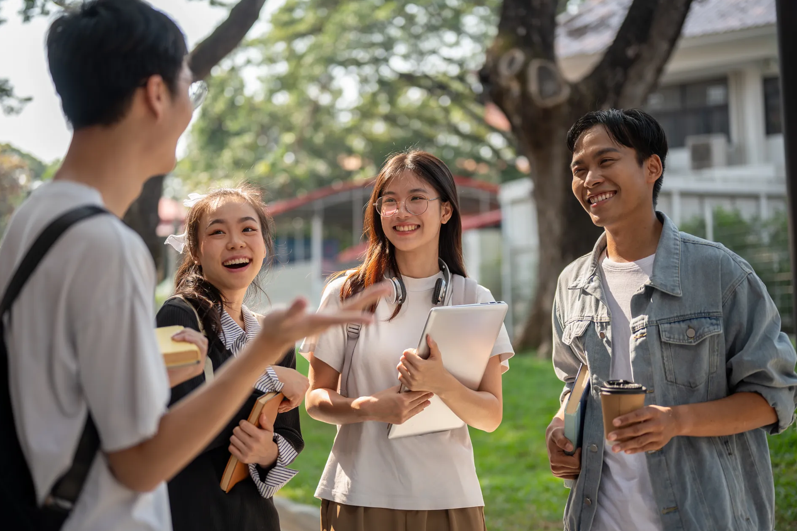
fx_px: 1129
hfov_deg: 38.9
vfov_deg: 26.5
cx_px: 399
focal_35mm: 51
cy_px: 261
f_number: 1.8
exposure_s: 1/1000
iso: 100
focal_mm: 50
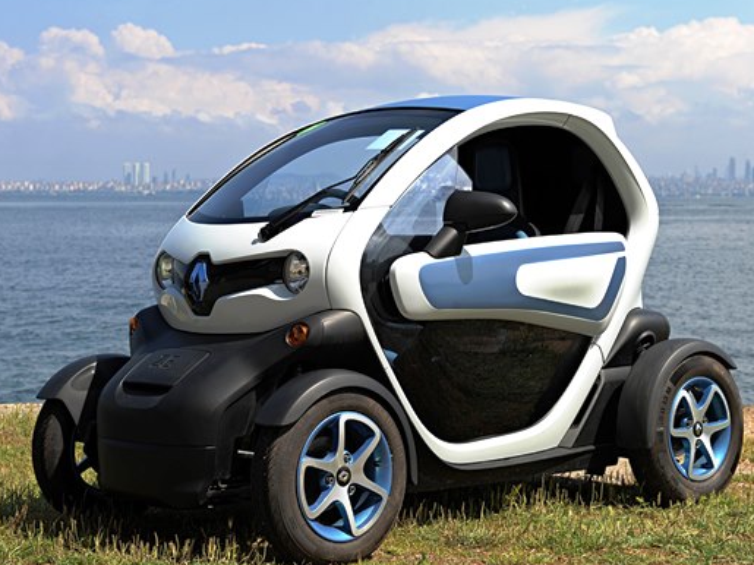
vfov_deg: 19.9
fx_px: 1611
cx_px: 367
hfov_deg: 26.3
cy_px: 278
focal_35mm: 74
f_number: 8
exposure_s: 1/320
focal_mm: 62
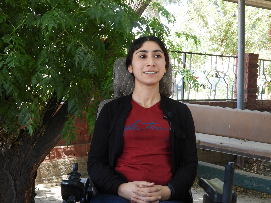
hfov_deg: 32.2
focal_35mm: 60
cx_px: 136
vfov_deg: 24.4
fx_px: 470
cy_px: 102
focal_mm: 10.7
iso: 100
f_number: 3.5
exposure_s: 1/80
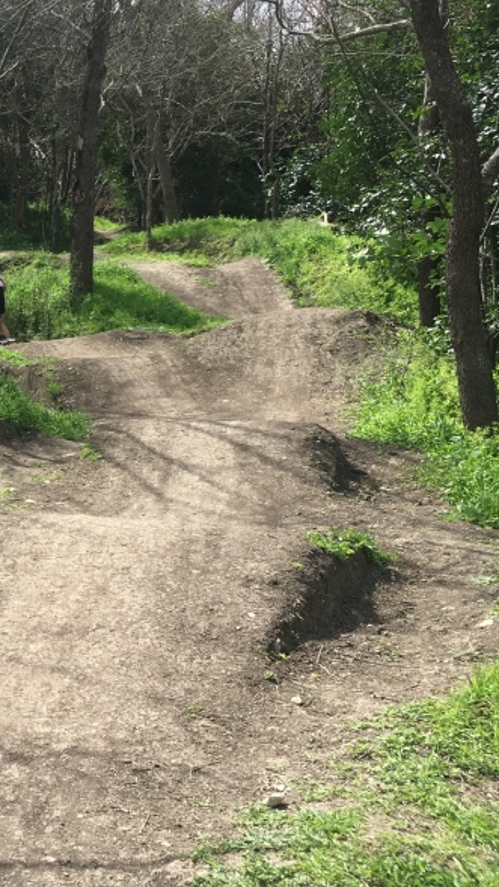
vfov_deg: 37.7
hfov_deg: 20.4
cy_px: 365
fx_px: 1293
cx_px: -103
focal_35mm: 55
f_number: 2.2
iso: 25
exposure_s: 1/725
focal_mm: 4.15
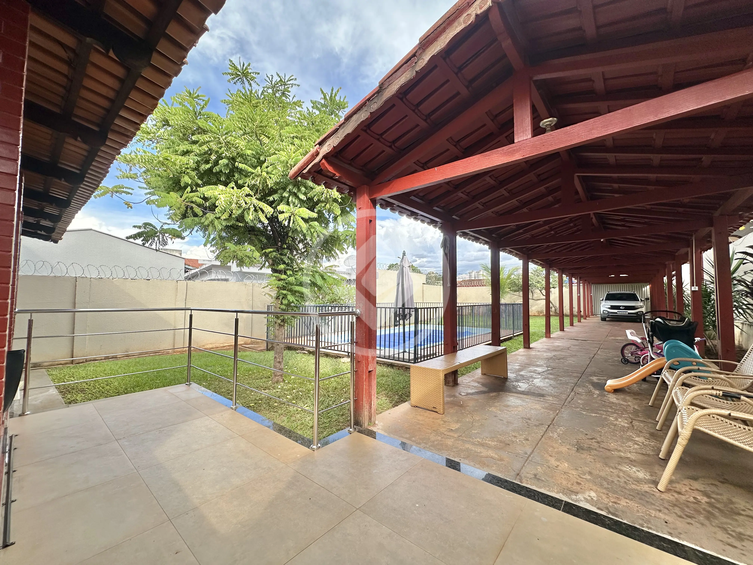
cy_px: 282
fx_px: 305
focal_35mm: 14
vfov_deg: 85.7
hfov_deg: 102.1
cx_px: 376
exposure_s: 1/523
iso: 40
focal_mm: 2.22
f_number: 2.2
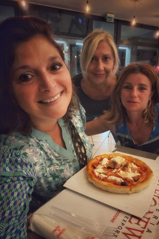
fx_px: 166
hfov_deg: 51.1
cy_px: 124
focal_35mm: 25
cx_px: 90
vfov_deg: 71.5
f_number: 2.2
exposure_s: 1/50
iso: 250
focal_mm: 2.71
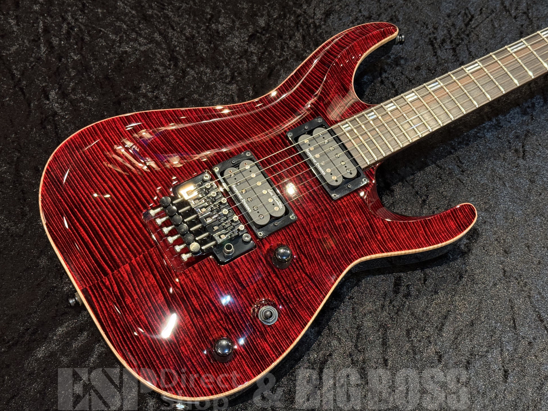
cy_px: 211
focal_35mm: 50
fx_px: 792
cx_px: 265
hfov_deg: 38.2
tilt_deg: -59.8
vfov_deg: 29.1
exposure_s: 1/40
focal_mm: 6.76
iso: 250
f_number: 1.78
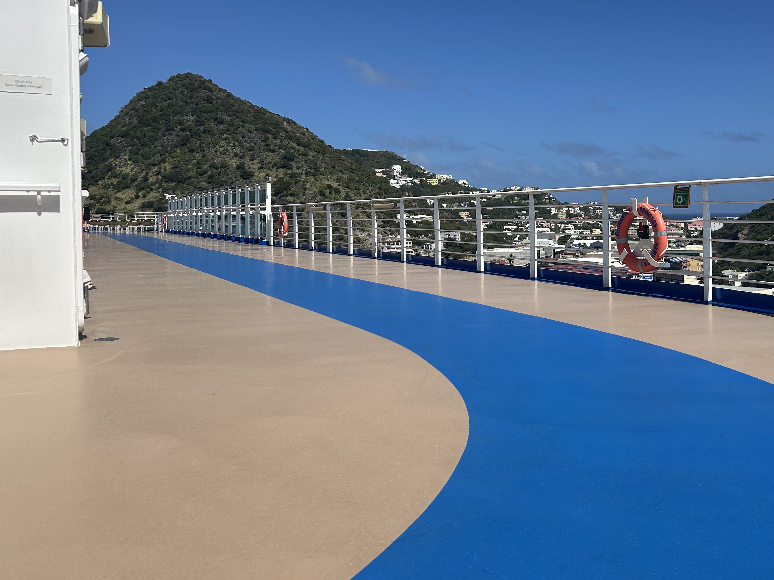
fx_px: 760
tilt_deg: -0.5
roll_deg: +0.0
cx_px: 438
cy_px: 209
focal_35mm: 34
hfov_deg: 53.8
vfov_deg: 41.4
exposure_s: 1/8696
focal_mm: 5.7
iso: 50
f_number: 1.5
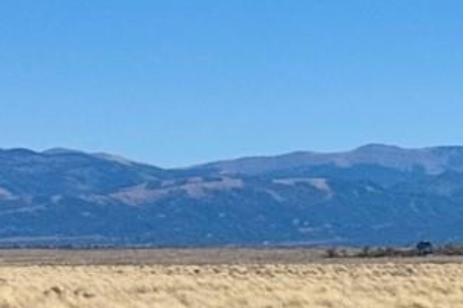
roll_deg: -0.6
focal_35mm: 253
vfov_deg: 5.4
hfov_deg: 7.8
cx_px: 923
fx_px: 3250
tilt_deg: -1.6
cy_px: 287
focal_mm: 6.76
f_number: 1.78
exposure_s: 1/7937
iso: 64
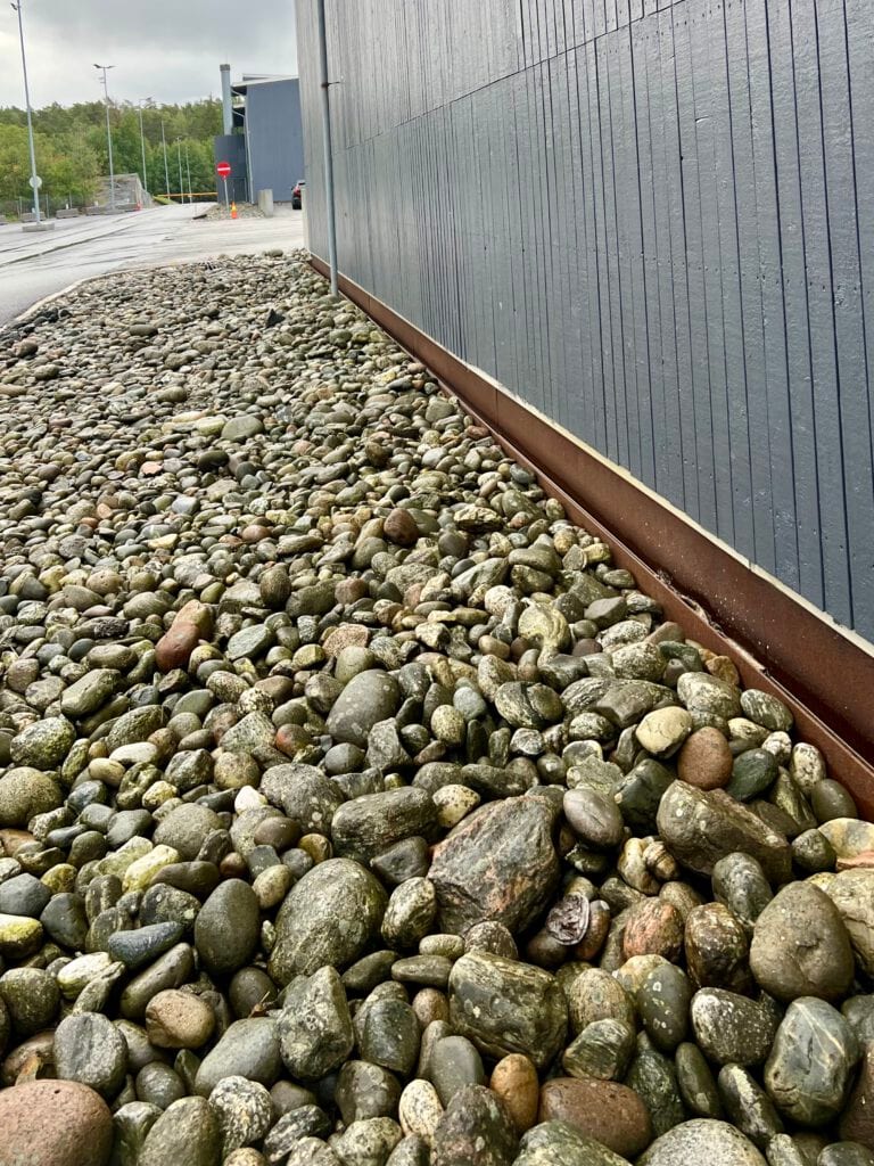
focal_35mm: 26
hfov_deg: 53.1
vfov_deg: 67.3
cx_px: 437
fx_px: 875
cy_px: 583
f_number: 1.5
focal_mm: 5.7
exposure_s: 1/436
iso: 50
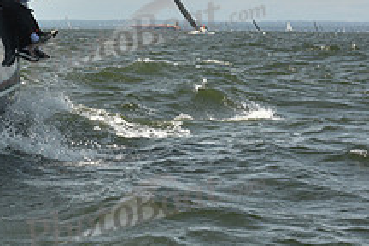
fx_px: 1927
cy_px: -30
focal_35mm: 188
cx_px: -62
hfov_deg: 10.8
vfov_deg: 7.3
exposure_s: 1/800
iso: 250
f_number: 9
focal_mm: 70
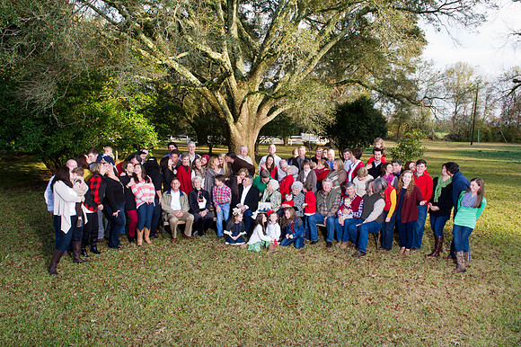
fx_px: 347
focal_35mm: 24
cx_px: 260
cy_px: 174
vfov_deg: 53.1
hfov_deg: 73.8
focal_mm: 24
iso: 1000
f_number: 8
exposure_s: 1/250
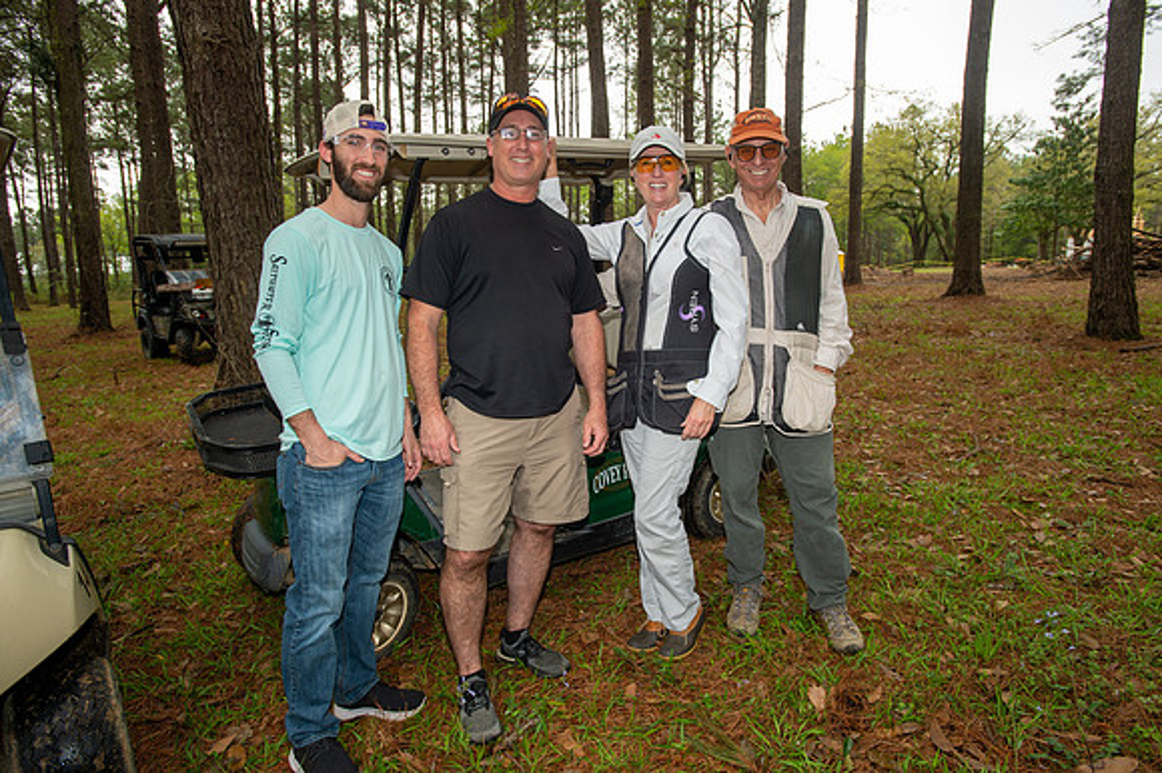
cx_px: 581
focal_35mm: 22
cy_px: 386
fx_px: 710
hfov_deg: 78.6
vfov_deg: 57.2
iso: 125
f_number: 5
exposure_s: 1/125
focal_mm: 22
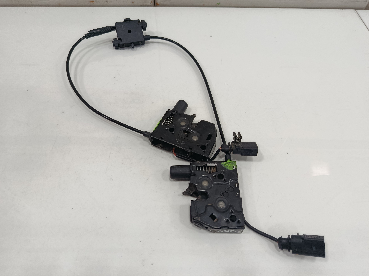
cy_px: 138
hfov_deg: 71.6
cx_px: 184
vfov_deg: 56.8
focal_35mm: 24
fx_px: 256
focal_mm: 5.24
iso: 815
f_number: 1.7
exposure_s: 1/100
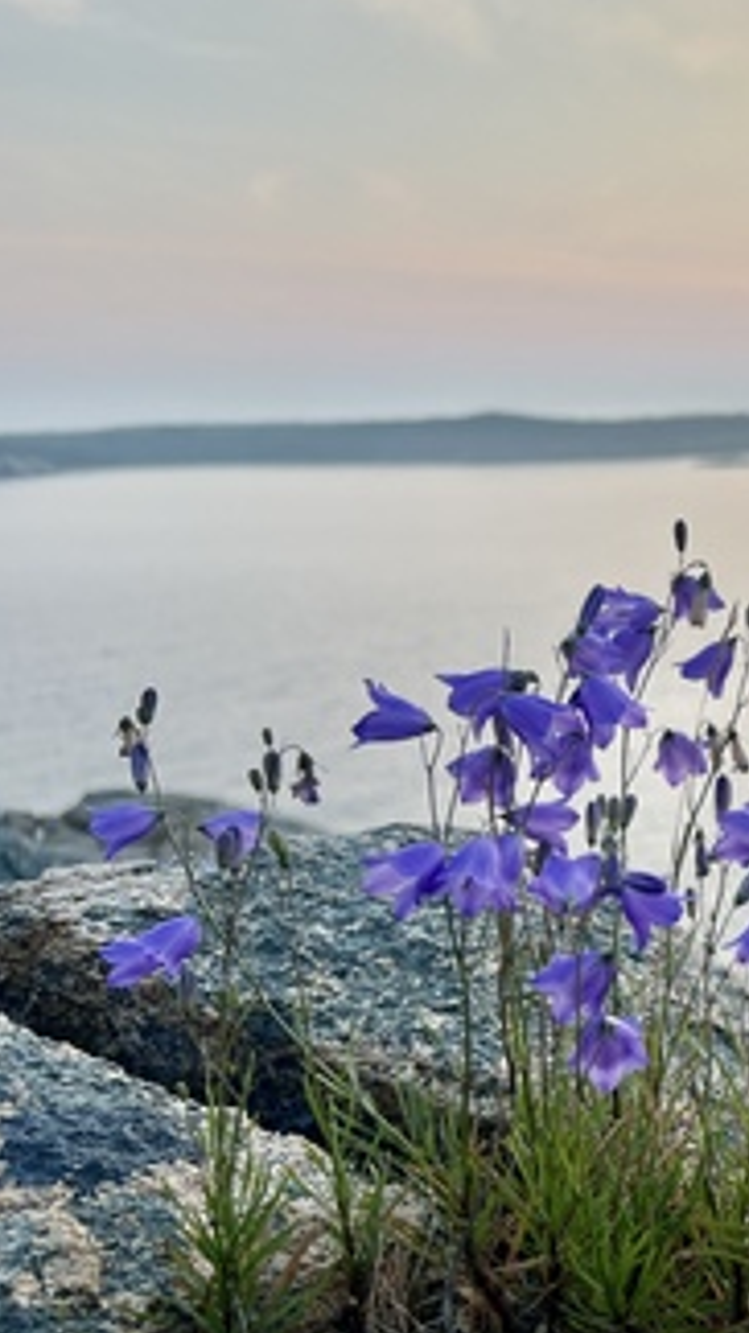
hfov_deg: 20.7
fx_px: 1732
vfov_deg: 42.1
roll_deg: +1.7
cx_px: 1128
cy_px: 704
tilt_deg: -10.4
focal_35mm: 49
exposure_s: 1/187
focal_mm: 5.7
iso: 40
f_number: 1.5
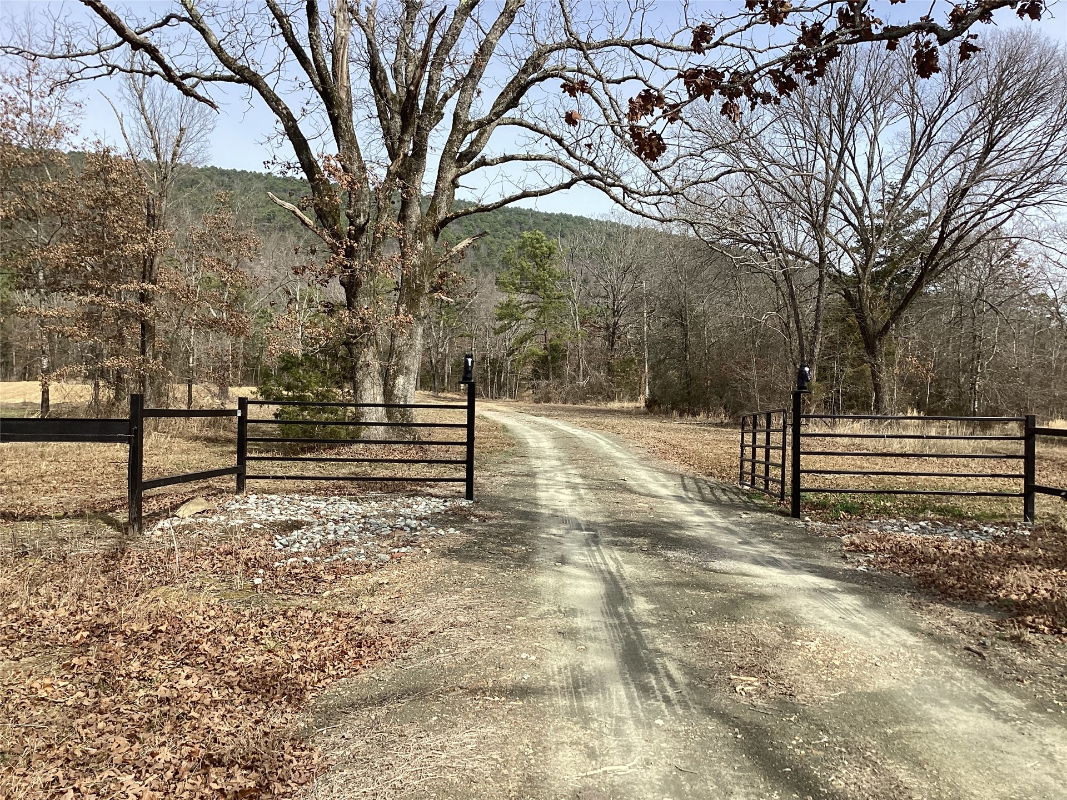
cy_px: 400
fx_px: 956
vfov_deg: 45.4
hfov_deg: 58.4
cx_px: 534
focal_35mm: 31
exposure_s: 1/981
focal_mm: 3.3
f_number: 2.4
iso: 25
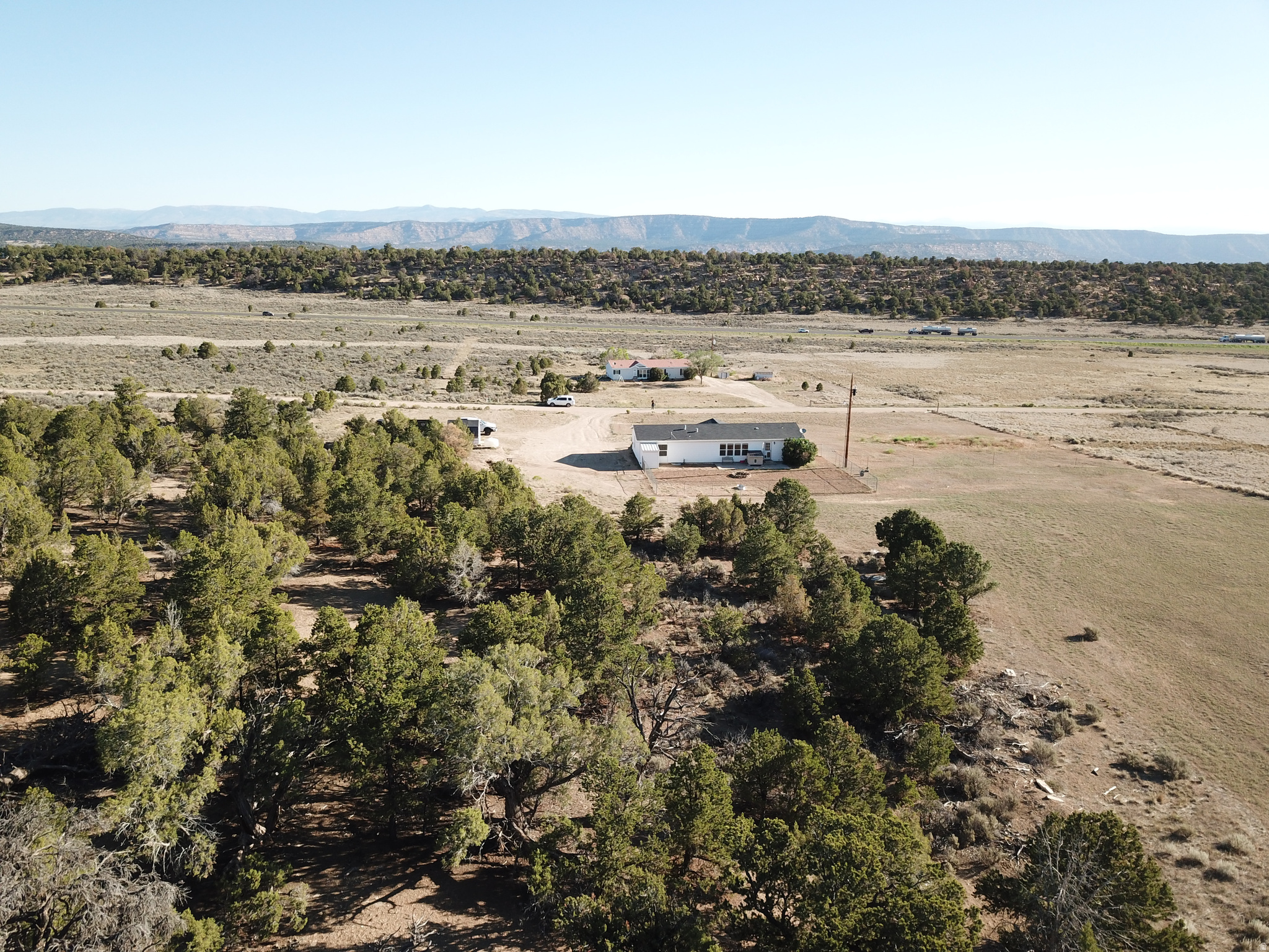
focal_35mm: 26
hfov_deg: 67.3
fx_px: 953
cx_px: 634
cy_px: 476
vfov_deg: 53.1
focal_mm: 4.73
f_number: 2.2
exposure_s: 1/575
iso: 100
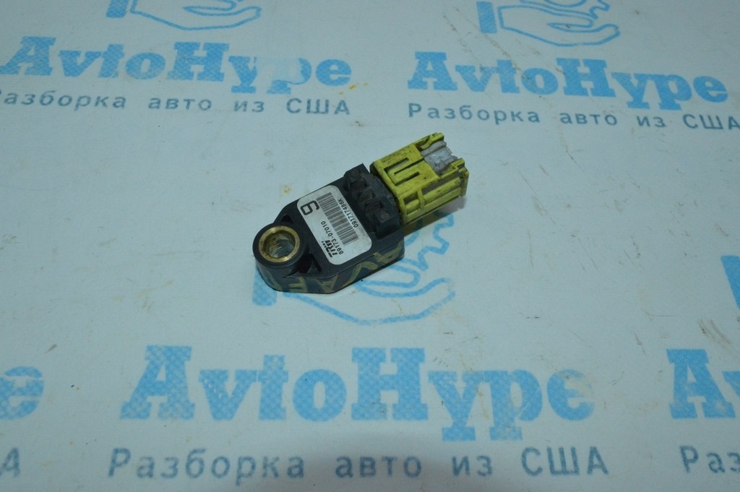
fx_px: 647
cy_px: 246
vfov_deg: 41.6
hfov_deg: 59.5
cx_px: 370
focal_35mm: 32
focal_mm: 21
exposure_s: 1/200
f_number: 16
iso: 2500
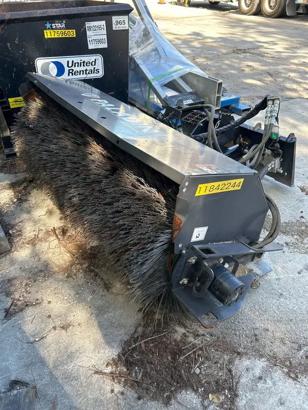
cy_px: 205
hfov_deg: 53.1
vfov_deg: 67.3
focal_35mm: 26
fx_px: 308
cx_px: 154
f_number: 1.5
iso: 50
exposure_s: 1/380
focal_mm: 5.7
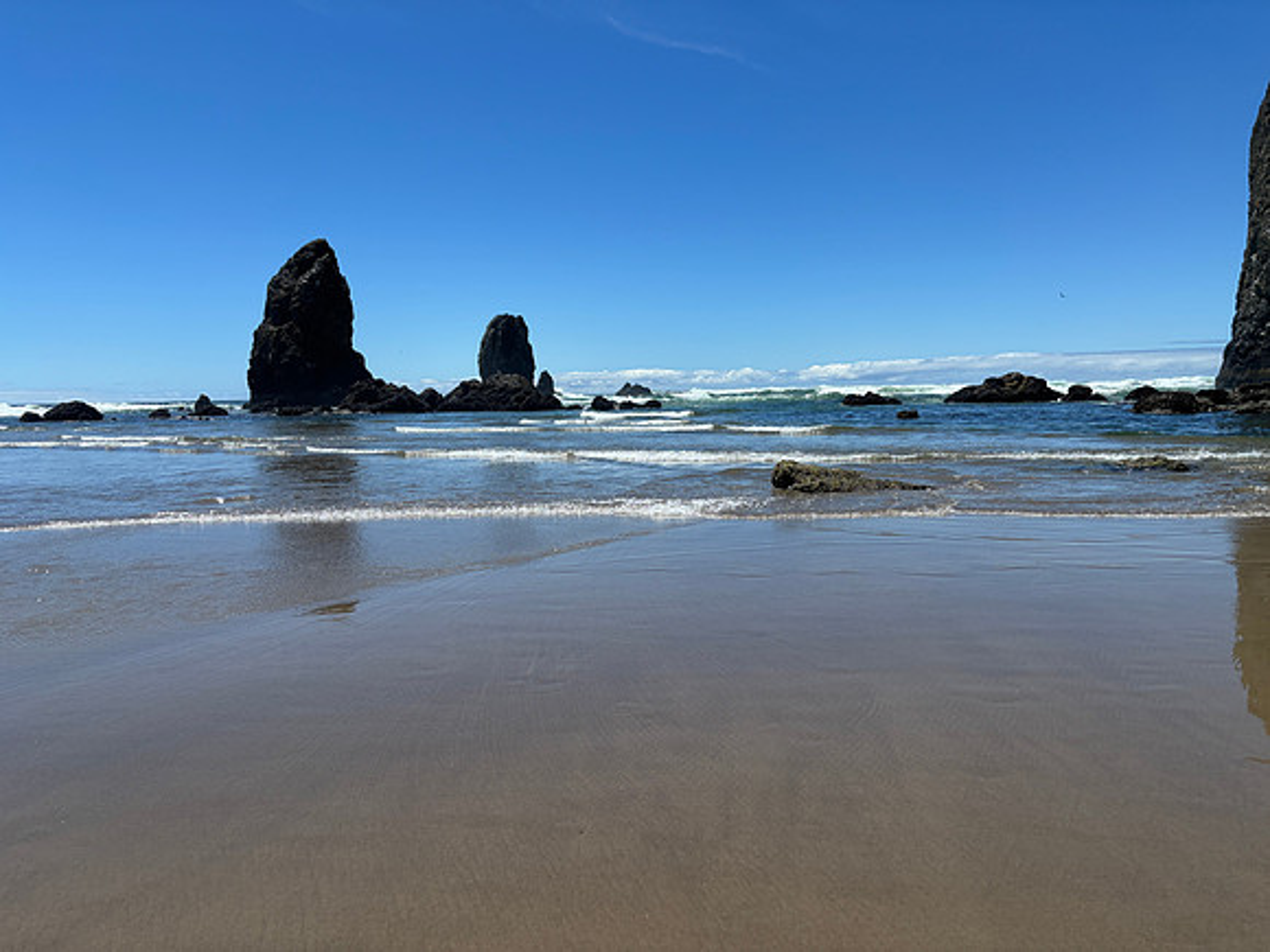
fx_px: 954
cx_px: 635
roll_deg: +0.6
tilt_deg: -4.8
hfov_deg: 67.3
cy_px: 476
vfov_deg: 53.1
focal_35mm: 26
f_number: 1.6
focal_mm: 5.96
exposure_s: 1/5952
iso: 50
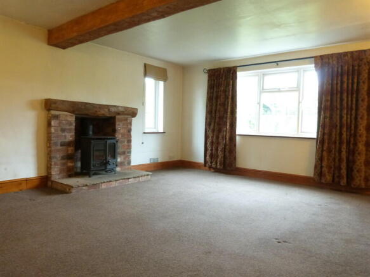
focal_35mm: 25
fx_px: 267
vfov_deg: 54.9
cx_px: 185
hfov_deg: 69.4
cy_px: 138
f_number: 2.8
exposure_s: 1/10
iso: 400
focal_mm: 4.5
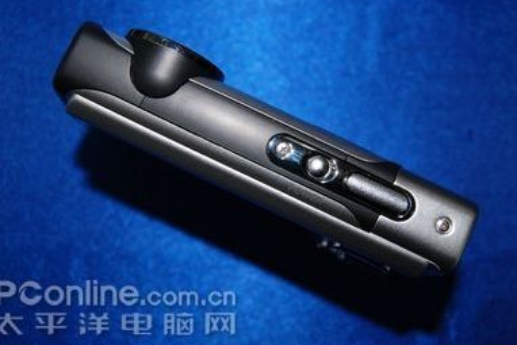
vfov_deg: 24.8
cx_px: 282
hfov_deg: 36.5
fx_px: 784
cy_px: 154
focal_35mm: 55
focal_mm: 31
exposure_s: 1/125
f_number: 5.6
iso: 200
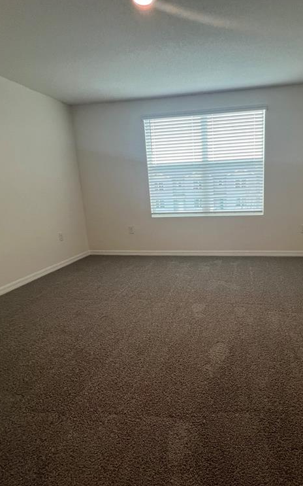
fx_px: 251
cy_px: 245
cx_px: 203
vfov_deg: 88.0
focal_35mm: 19
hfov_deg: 60.6
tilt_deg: -11.9
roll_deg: +2.6
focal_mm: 1.57
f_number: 1.8
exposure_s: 1/120
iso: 125
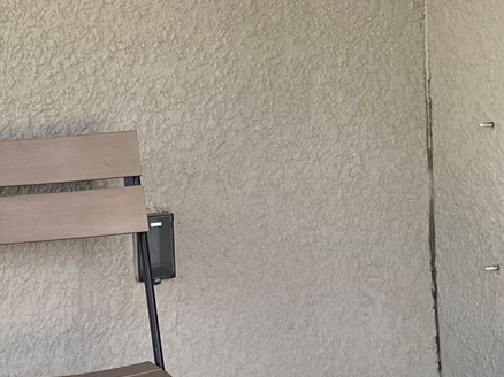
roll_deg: +2.4
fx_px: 1382
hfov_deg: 20.1
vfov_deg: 15.3
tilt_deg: -2.8
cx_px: 13
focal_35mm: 95
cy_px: -7
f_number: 1.6
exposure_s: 1/121
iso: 50
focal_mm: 4.2
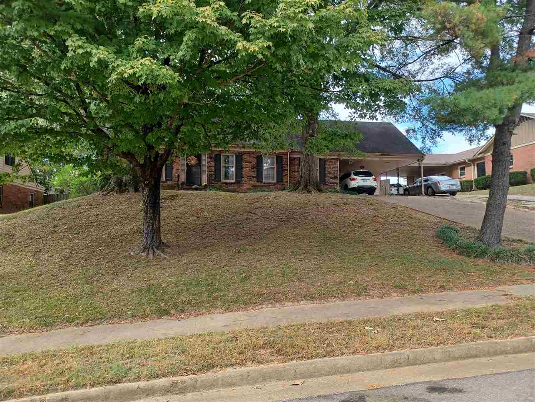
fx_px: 386
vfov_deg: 54.9
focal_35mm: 25
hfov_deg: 69.4
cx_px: 268
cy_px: 201
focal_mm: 4.6
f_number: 1.8
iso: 50
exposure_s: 1/100
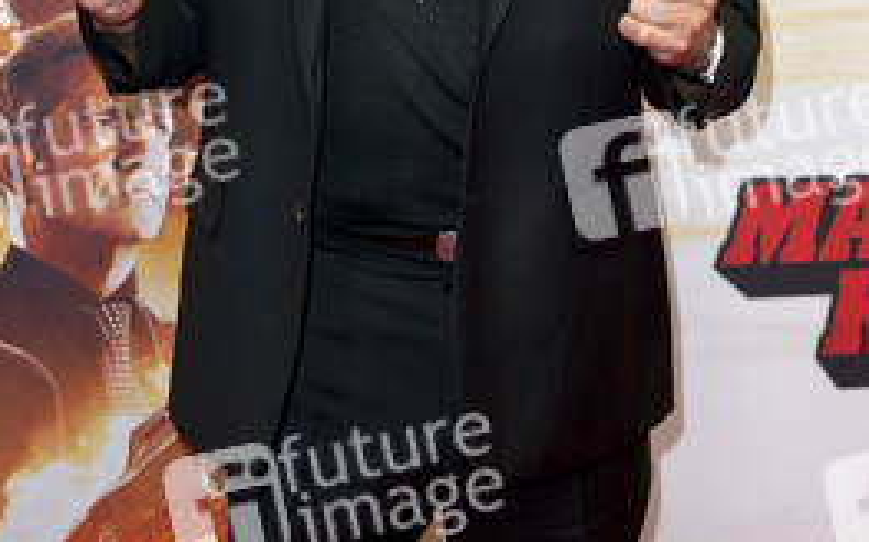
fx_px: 2201
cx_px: 431
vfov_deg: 13.8
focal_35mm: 93
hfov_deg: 22.3
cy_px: -3
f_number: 5
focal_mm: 60
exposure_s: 1/250
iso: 800
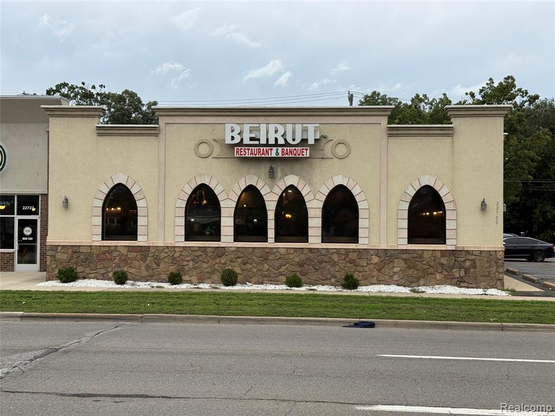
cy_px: 208
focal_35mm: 48
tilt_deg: +1.1
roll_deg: -0.8
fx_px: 770
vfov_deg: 30.3
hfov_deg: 39.7
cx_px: 278
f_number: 1.78
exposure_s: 1/810
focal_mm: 6.76
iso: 64
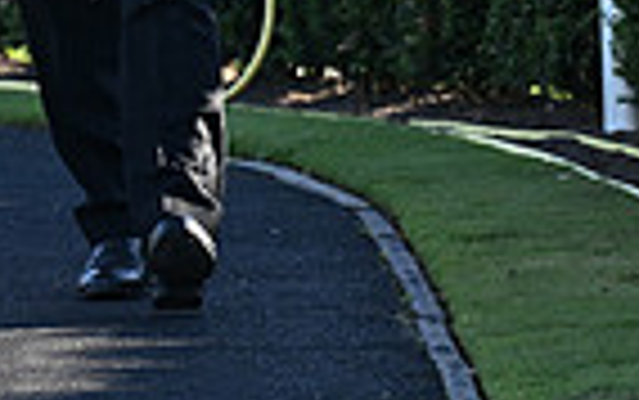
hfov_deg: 2.5
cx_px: -266
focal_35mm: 830
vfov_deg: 1.6
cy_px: -456
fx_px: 14466
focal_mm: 200
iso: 400
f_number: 5.6
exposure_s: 1/400
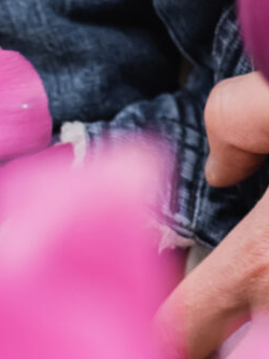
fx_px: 2682
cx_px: 509
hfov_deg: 5.6
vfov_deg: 7.4
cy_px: -339
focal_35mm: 259
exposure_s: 1/400
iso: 320
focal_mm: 35
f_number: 4
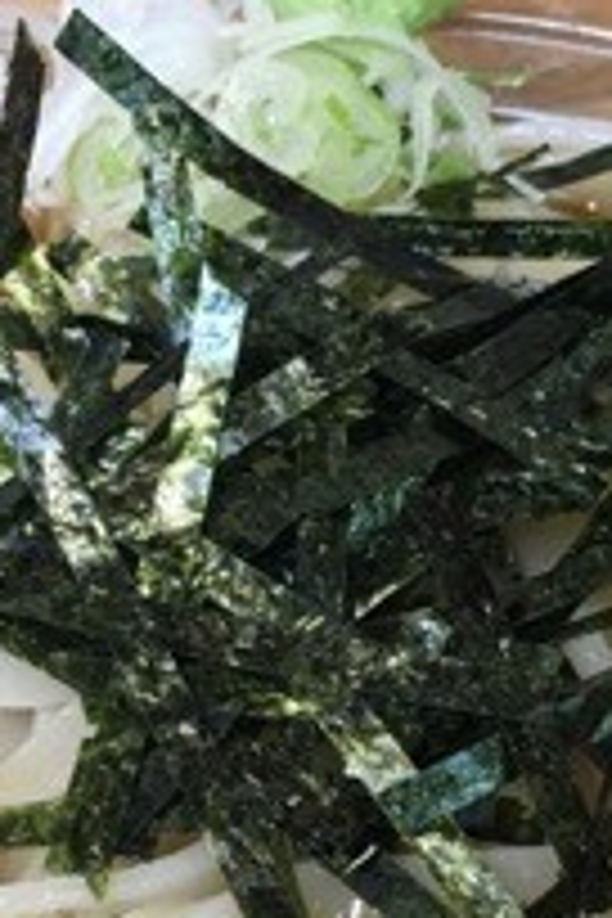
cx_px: 432
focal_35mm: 83
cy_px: 824
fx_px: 2116
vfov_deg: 23.8
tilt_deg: -56.3
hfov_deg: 16.4
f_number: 2.2
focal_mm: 4.15
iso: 40
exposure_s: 1/15
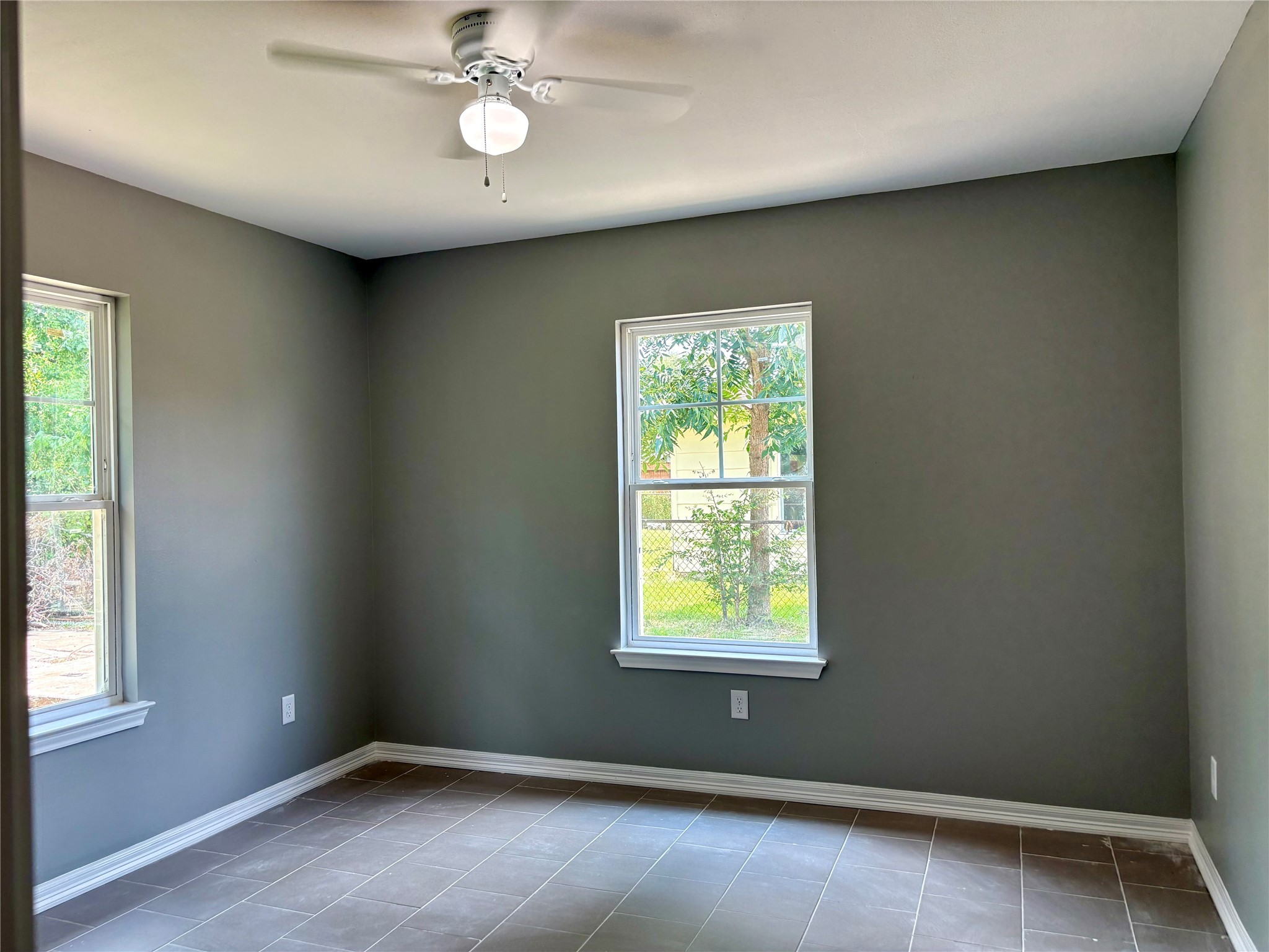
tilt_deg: +0.3
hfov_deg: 67.3
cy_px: 476
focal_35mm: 26
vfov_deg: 53.1
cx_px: 634
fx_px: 953
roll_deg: +1.6
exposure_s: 1/144
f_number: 1.6
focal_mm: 5.96
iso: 100
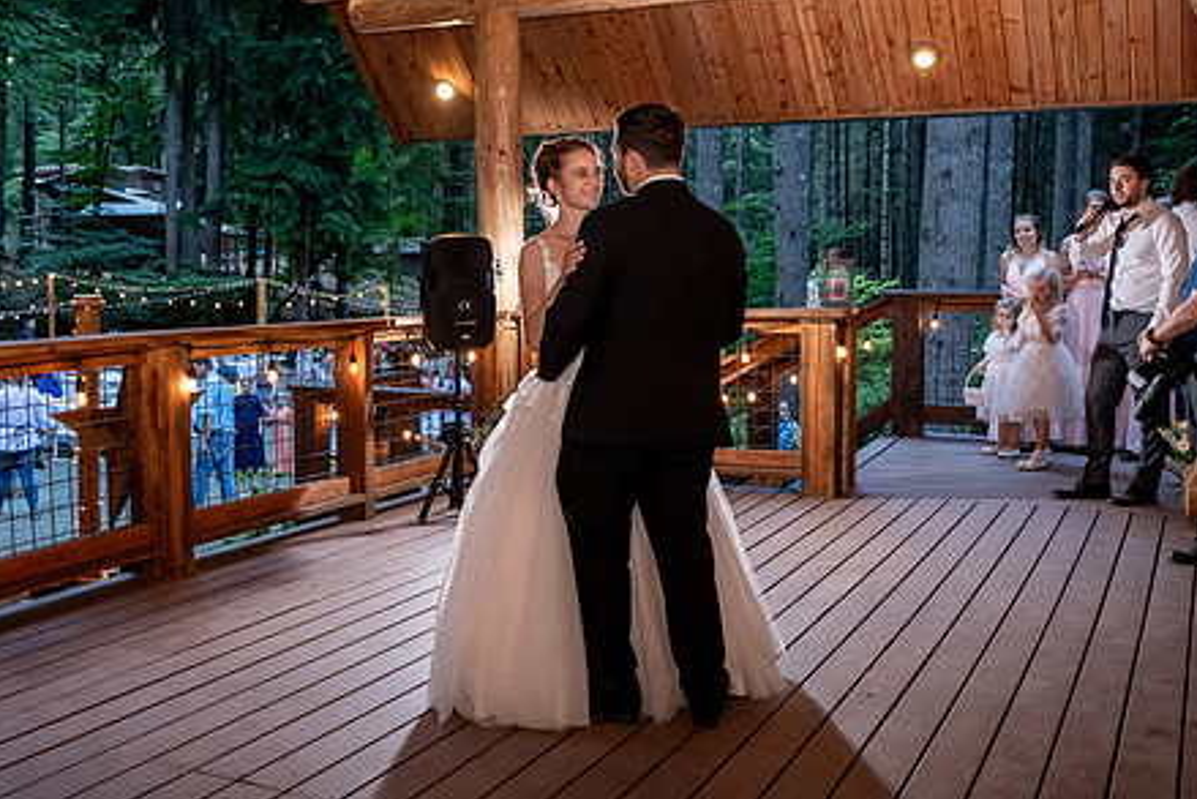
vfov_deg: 32.6
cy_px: 367
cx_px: 436
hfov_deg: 46.9
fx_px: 1364
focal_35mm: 41
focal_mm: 31
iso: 800
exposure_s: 1/320
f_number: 4
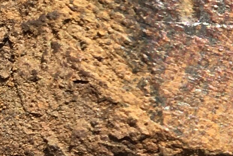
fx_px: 1276
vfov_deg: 7.0
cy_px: 54
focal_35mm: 197
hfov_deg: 9.4
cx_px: 540
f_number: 2.2
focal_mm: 4.15
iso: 25
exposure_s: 1/553
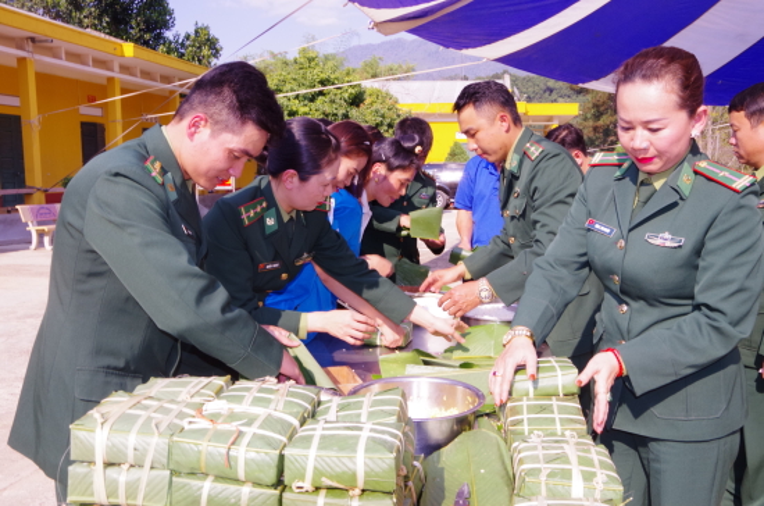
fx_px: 656
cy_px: 253
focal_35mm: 31
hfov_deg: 60.4
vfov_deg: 42.1
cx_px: 382
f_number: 11
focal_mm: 21
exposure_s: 1/125
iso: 400
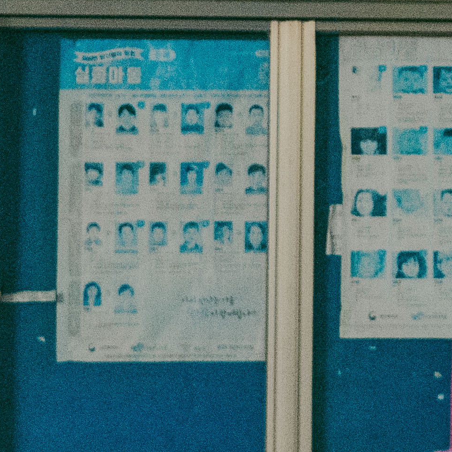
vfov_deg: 4.1
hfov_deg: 4.2
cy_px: -257
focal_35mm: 420
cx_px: 650
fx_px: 6205
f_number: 2.8
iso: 5000
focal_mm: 50
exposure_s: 1/40
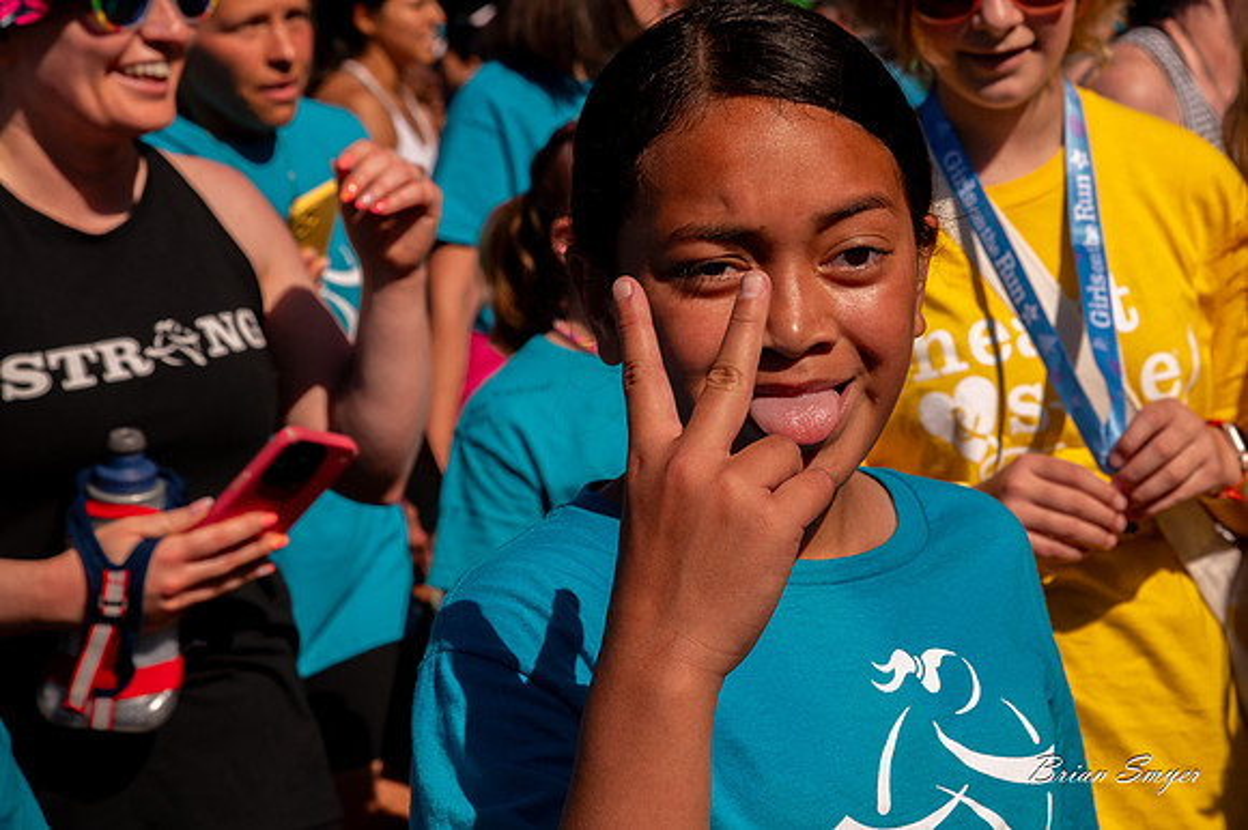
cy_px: 250
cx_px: 872
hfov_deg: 17.2
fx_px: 4114
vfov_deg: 11.5
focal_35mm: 119
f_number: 11
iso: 800
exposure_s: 1/1600
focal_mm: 85
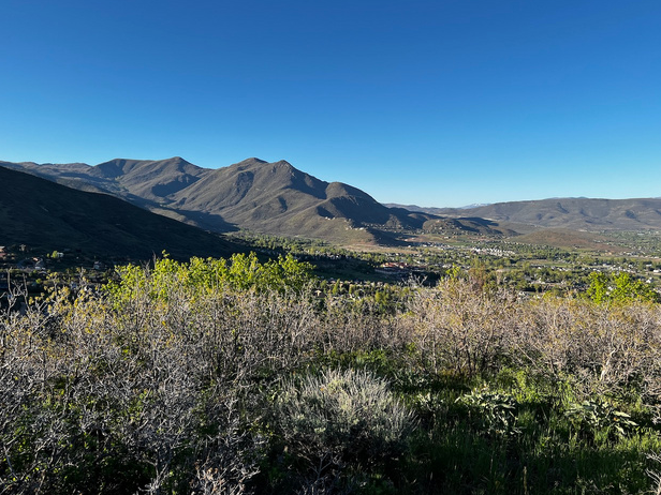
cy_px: 251
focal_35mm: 27
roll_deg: -0.9
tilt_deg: -4.6
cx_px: 324
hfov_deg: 65.3
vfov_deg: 51.4
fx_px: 516
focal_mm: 5.7
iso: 50
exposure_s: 1/2353
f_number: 1.5
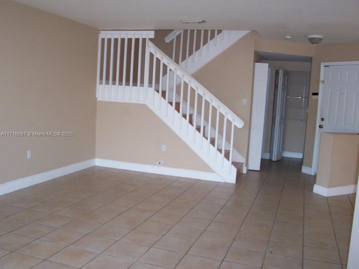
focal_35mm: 37
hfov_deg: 50.1
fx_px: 384
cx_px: 180
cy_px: 134
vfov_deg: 38.7
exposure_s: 1/60
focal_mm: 5.6
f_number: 2.8
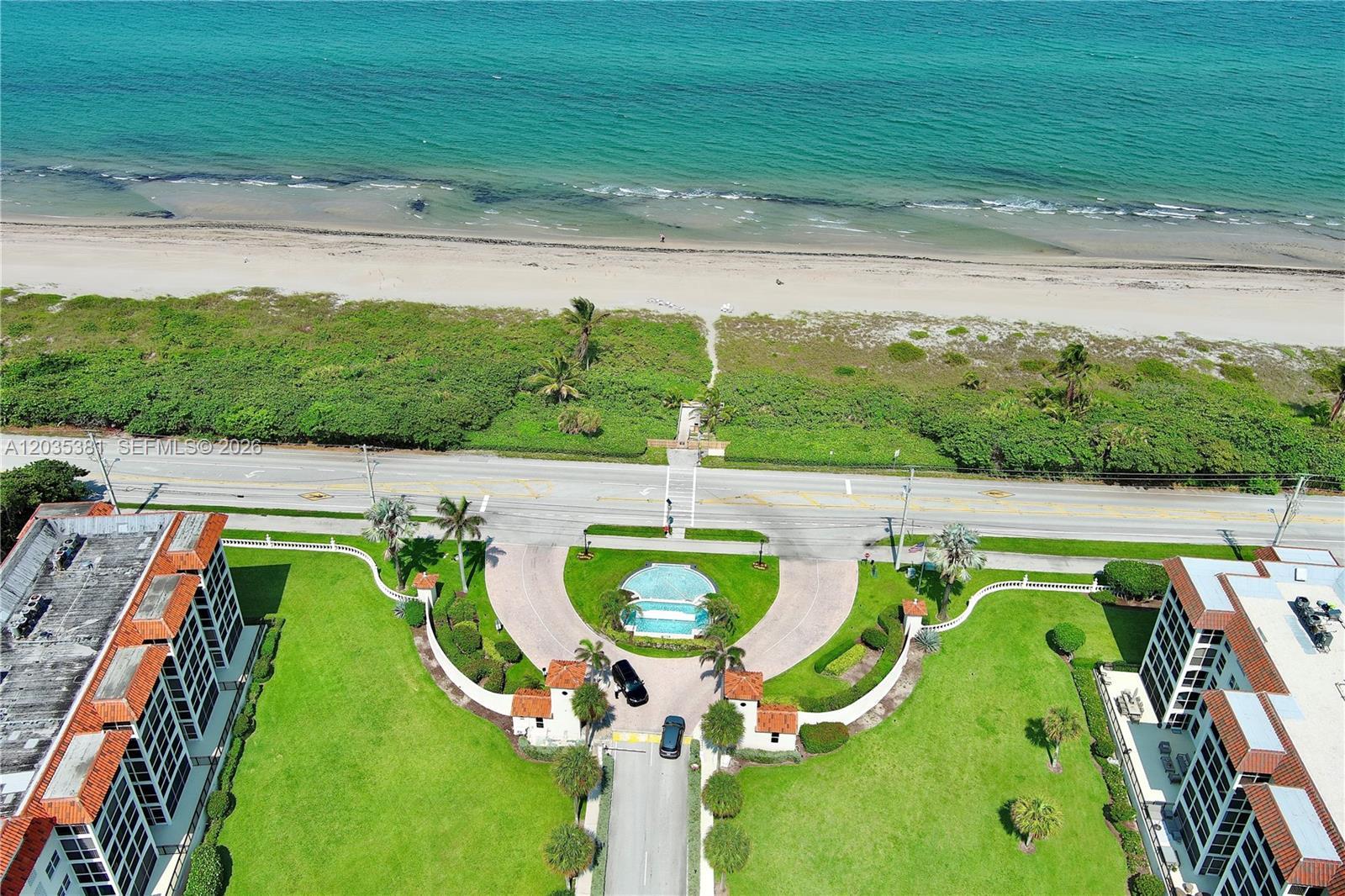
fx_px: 1083
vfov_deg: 44.9
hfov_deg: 63.7
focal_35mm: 29
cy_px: 448
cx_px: 672
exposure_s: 1/1534
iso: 100
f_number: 2.8
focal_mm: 10.57
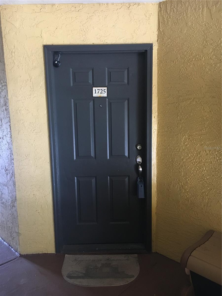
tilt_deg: -8.8
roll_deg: +0.2
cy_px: 148
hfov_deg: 48.2
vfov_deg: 61.7
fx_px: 248
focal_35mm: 29
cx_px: 111
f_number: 2.2
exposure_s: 1/30
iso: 200
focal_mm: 4.15
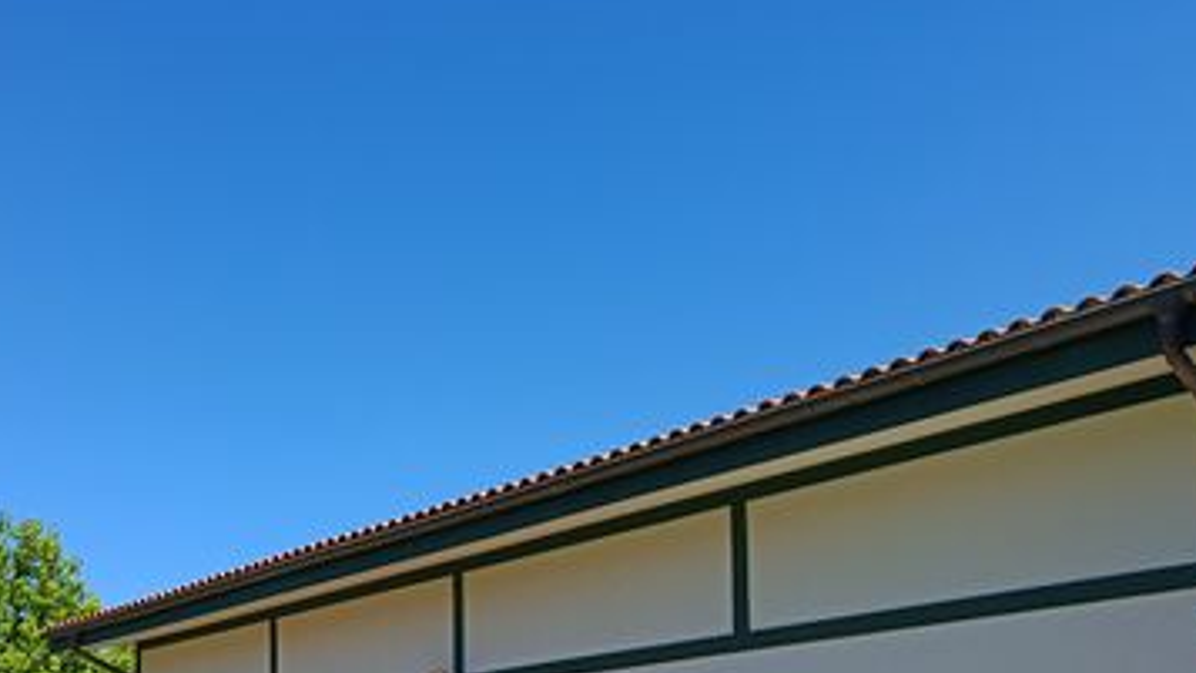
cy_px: 737
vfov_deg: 25.2
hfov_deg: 45.0
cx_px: 322
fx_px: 1396
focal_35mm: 44
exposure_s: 1/481
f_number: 1.7
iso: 50
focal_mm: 5.24
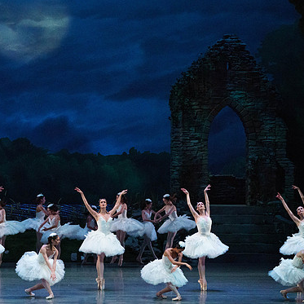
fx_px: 1868
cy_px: 155
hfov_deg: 9.3
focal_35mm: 188
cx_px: 121
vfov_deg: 9.3
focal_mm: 141
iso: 8000
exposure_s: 1/250
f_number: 5.6
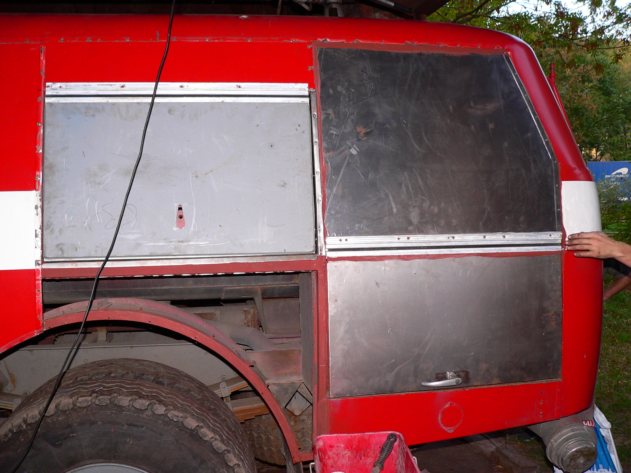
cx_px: 316
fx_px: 656
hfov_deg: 51.4
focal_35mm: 36
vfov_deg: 39.7
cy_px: 236
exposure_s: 1/60
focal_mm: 6
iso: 100
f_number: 2.8
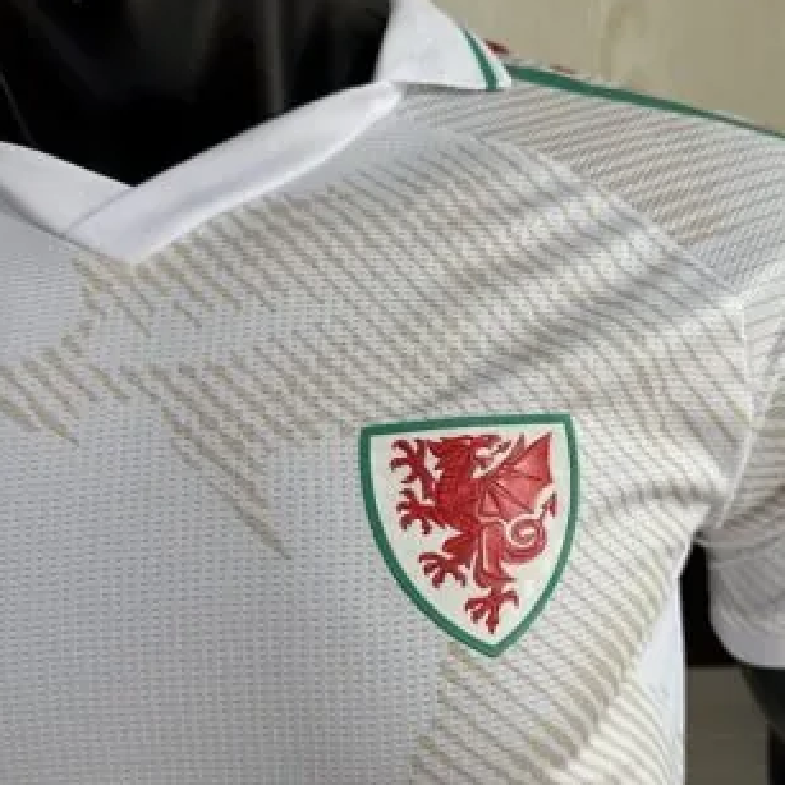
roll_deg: +6.2
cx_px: 442
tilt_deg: -12.6
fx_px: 898
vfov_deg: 47.2
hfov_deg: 47.1
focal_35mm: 35
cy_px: 390
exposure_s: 1/121
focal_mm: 6.76
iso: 64
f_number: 1.78
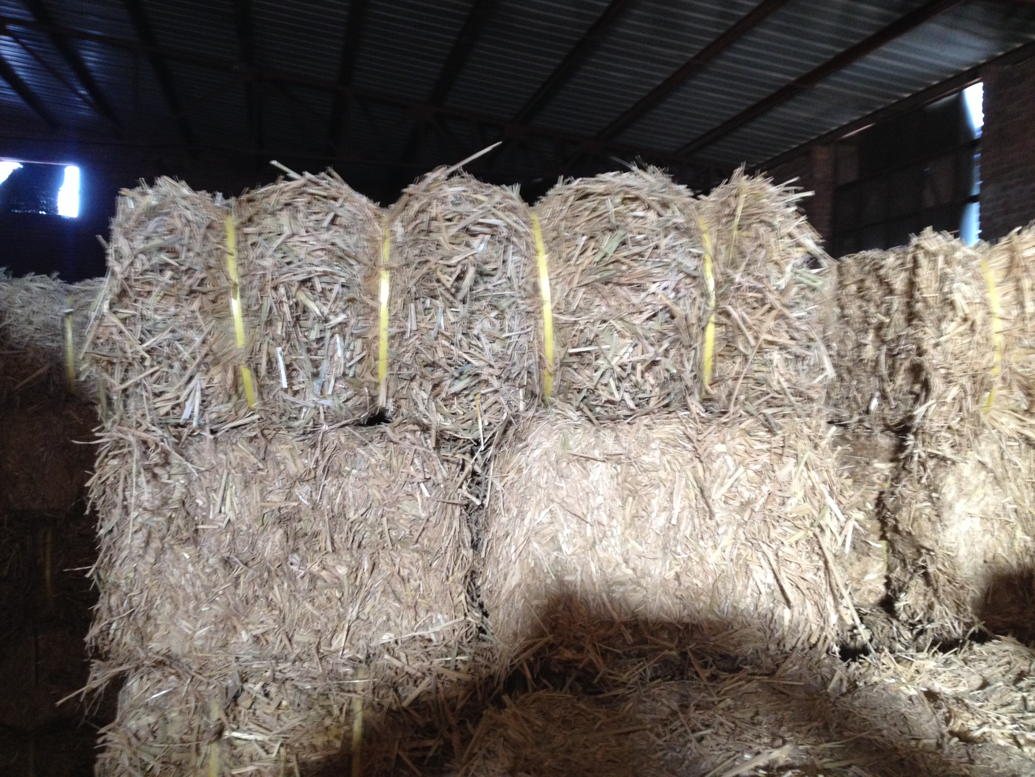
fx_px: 1046
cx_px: 518
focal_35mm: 35
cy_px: 388
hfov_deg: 52.6
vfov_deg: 40.7
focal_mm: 4.28
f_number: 2.4
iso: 200
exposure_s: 1/20
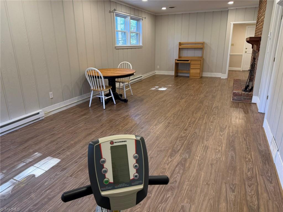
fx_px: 196
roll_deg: +1.2
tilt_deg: -17.6
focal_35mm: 24
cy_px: 106
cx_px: 142
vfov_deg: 56.8
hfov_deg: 71.6
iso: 320
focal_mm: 6.76
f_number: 1.78
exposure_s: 1/120
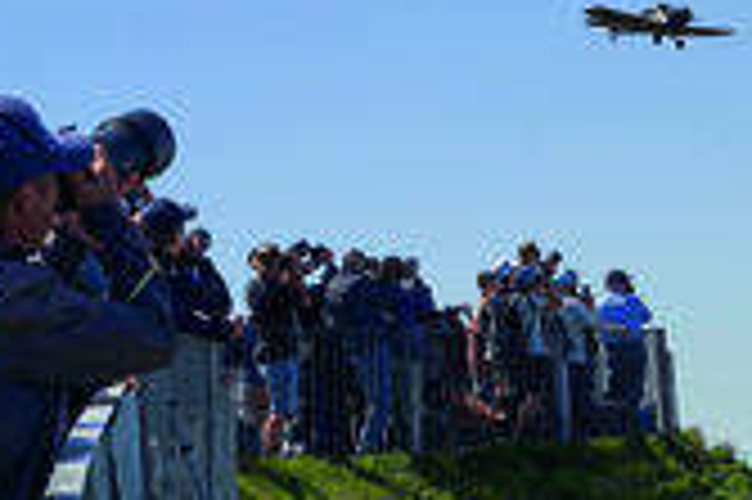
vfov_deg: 11.4
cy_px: 151
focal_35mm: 120
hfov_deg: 16.6
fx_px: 2504
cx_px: 811
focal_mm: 40
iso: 200
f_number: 11
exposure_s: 1/500
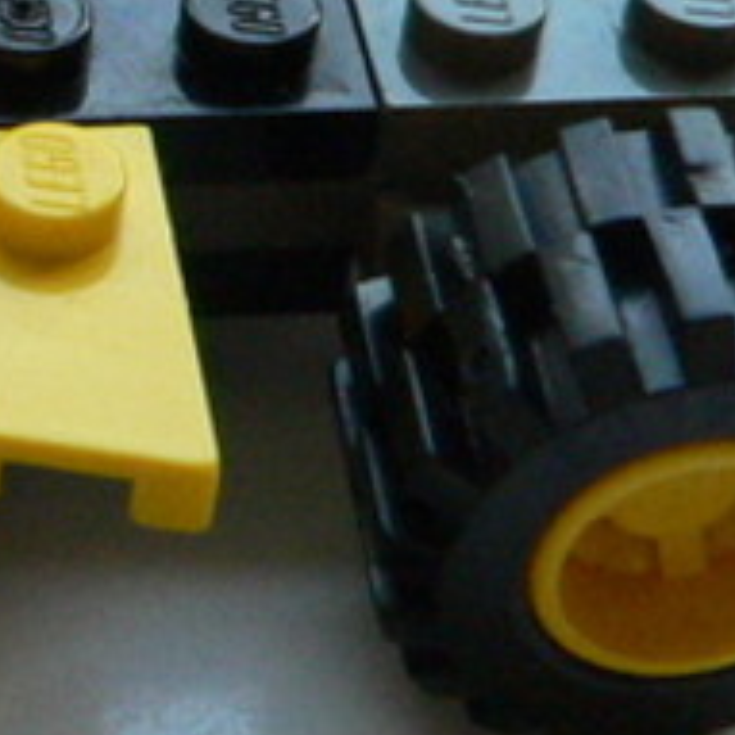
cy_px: 248
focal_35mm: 150
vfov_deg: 11.6
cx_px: -535
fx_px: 3603
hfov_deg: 11.0
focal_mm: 6
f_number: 4
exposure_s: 1/125
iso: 400
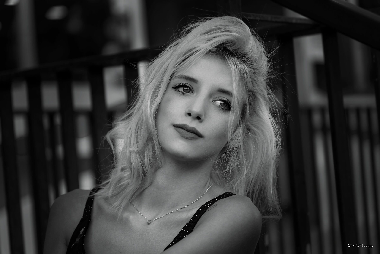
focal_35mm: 120
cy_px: 127
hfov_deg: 17.1
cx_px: 190
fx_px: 1267
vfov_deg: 11.4
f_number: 4
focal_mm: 120
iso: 200
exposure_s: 1/200
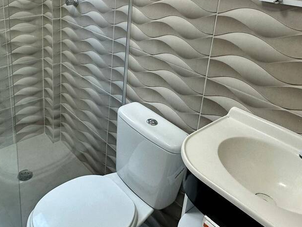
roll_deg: -2.3
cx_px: 92
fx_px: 288
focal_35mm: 33
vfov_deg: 41.1
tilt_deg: -18.0
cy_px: 46
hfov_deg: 53.8
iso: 125
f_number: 2.2
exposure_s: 1/120
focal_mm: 2.22
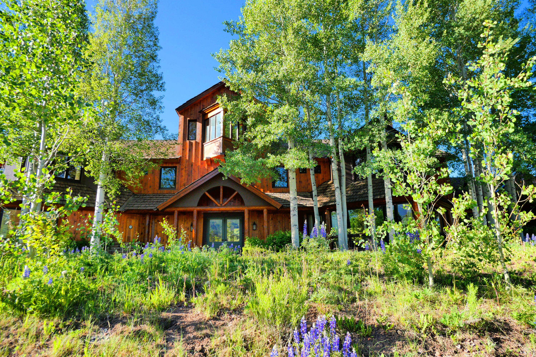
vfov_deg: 67.4
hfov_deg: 90.0
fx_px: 268
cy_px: 178
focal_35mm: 18
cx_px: 268
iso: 800
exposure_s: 1/500
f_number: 4
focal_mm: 9
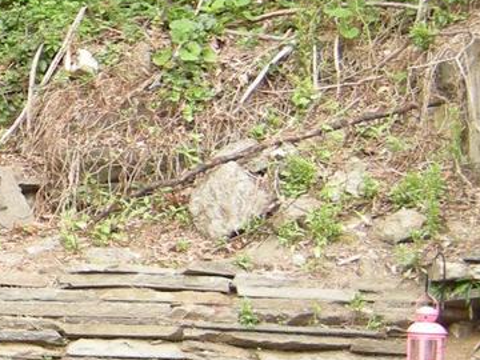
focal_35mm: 112
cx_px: -233
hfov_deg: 16.1
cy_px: 103
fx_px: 1553
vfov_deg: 13.2
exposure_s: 1/61.4
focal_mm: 4.7
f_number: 2.8
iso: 82
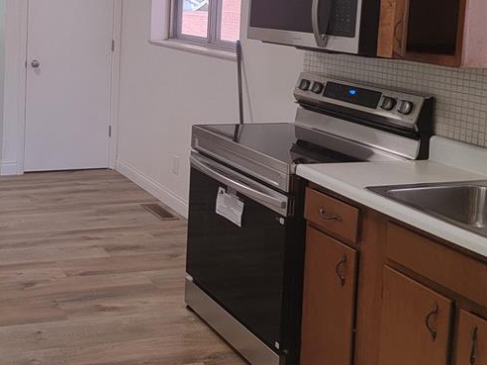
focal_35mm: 50
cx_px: 26
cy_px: 40
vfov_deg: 28.1
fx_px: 703
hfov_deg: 35.3
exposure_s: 1/120
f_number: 1.8
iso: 160
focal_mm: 6.7
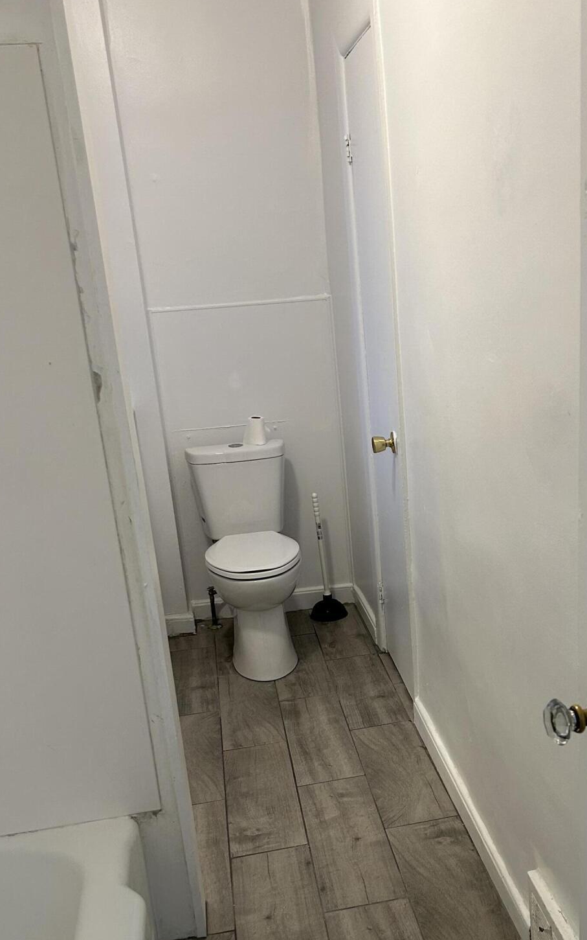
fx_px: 973
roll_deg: +4.5
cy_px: 598
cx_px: 376
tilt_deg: -17.2
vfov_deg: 50.9
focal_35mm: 38
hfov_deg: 33.4
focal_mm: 5.7
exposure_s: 1/120
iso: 125
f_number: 1.5
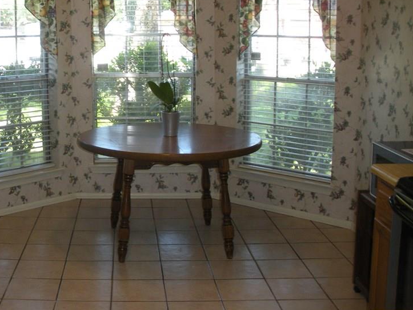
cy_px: 101
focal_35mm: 51
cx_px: 122
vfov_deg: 28.4
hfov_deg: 36.9
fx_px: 608
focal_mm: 6.3
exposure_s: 1/58.6
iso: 160
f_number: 3.5
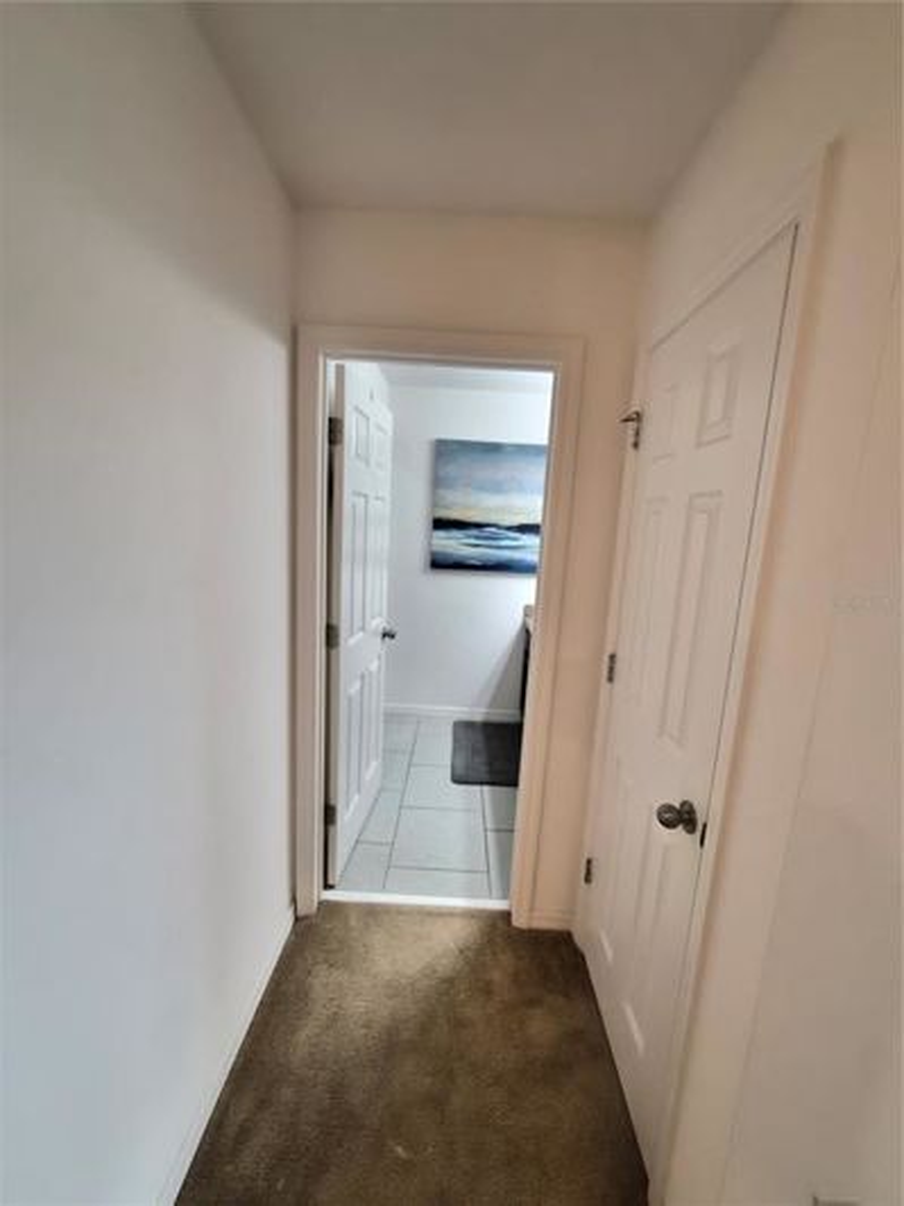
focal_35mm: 13
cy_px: 603
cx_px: 452
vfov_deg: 106.2
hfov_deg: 89.9
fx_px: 453
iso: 250
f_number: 2.2
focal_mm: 1.7
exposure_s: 1/60
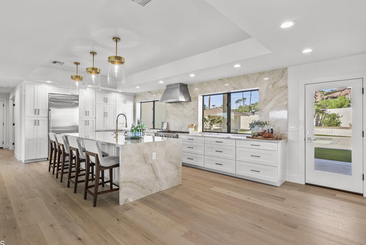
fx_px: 183
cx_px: 164
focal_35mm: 18
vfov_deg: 67.4
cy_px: 119
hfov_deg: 89.6
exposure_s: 1/25
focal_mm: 16
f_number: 8
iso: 2000
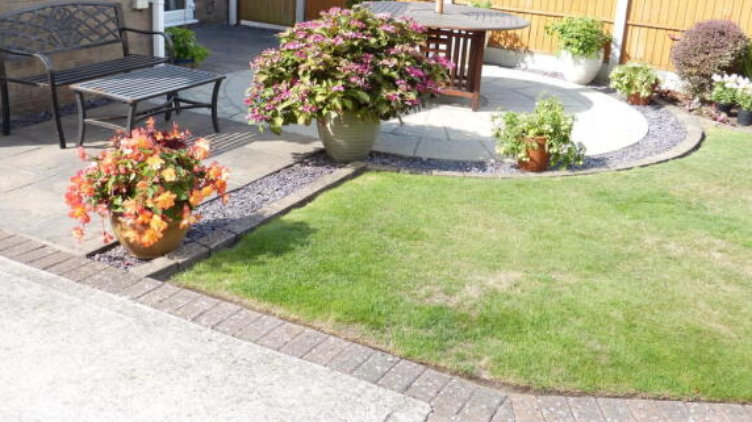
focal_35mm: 40
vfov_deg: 29.5
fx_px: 797
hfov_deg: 50.5
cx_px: 379
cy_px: 158
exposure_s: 1/250
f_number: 4
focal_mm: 6.2
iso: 100
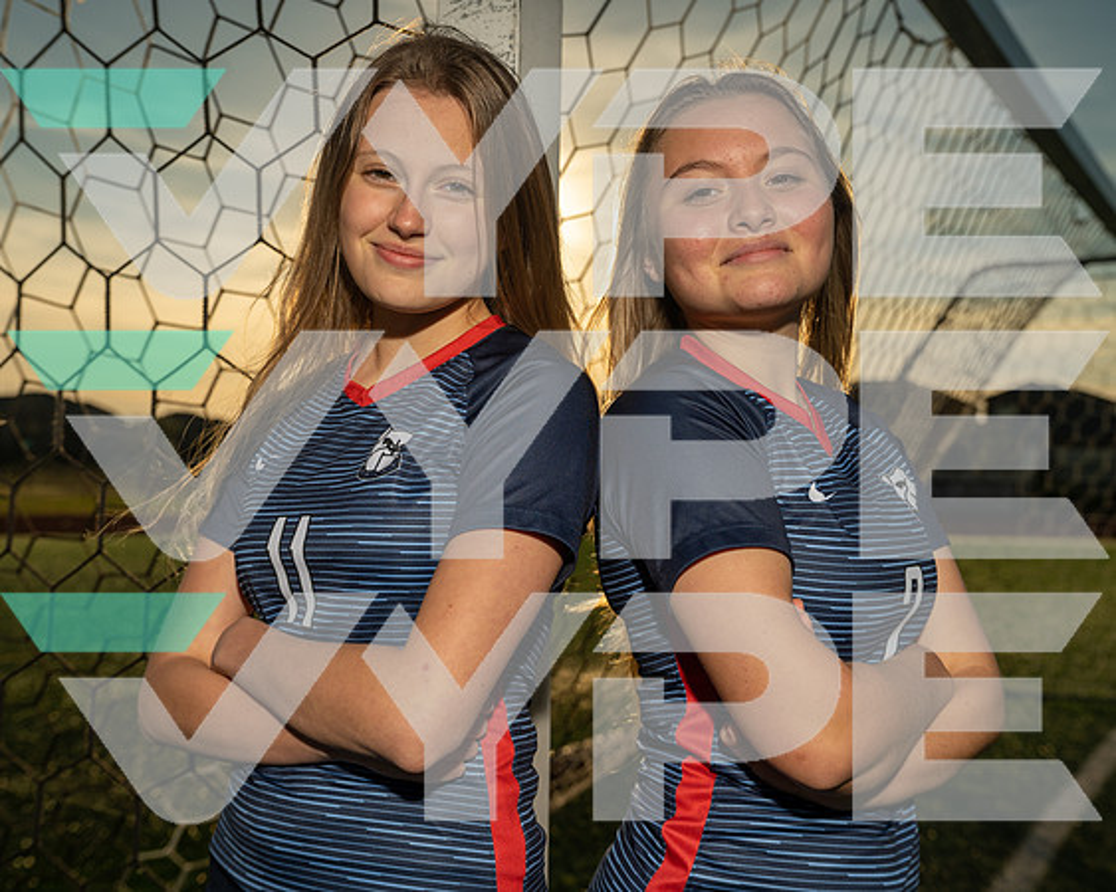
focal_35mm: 44
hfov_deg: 42.0
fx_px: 1450
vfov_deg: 34.2
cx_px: 503
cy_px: 446
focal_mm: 39
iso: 200
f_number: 4.5
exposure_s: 1/250
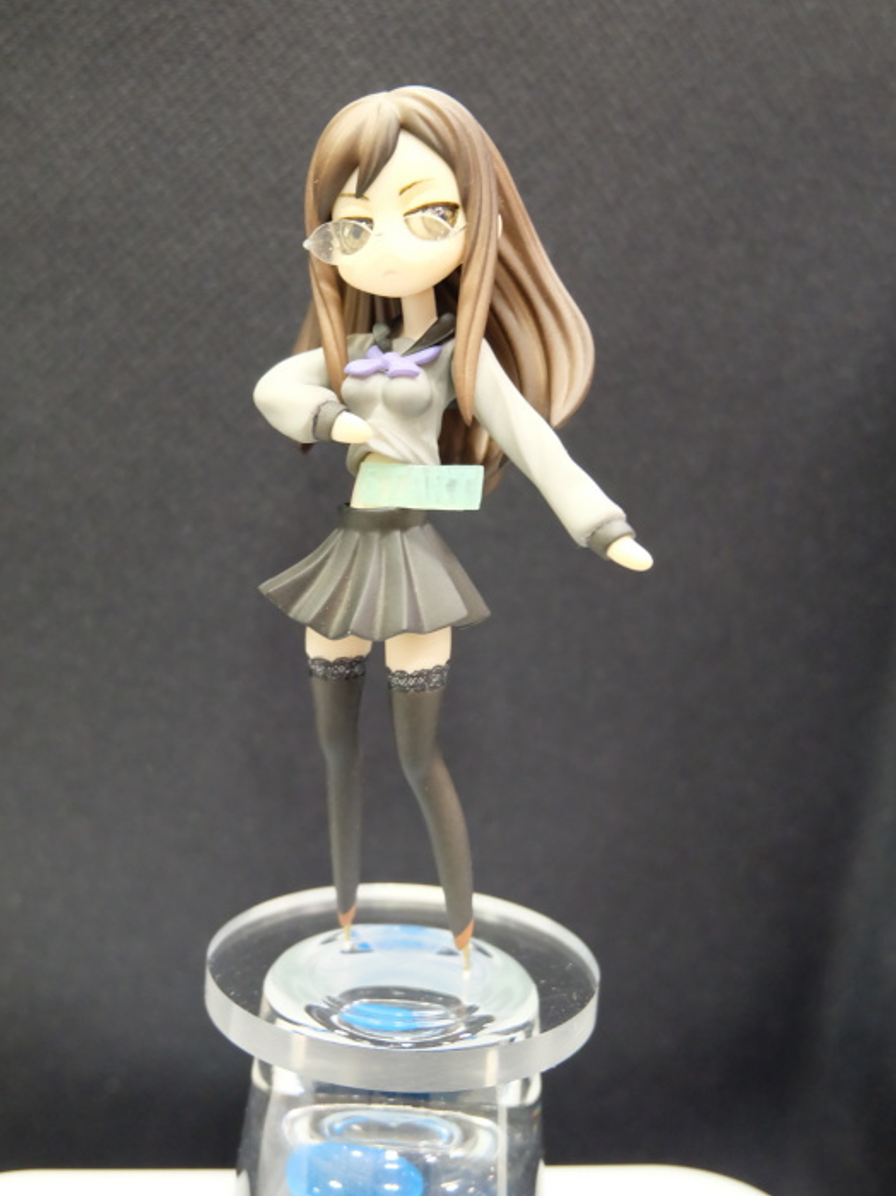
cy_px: 577
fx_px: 1519
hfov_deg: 32.9
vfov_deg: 42.9
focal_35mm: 44
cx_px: 444
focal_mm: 26.9
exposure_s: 1/20
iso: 3200
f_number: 4.5
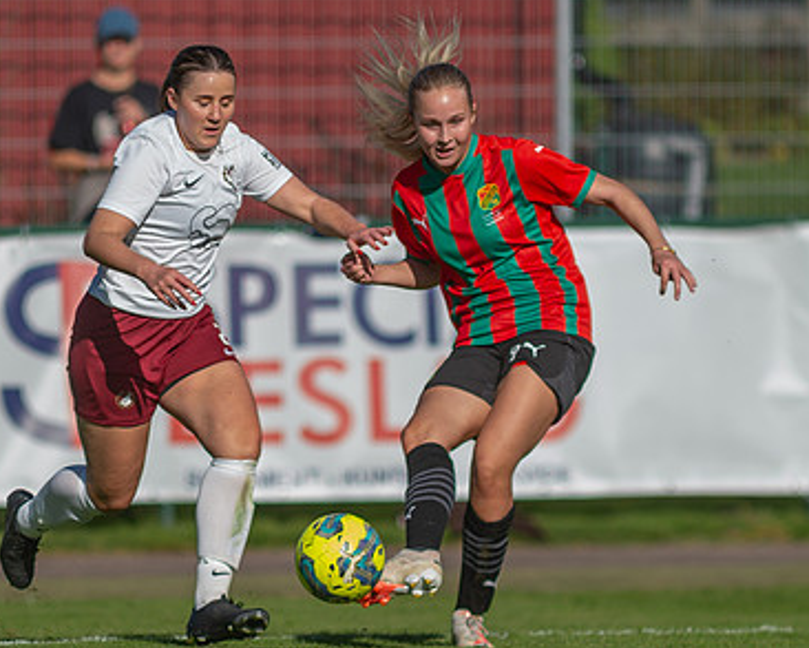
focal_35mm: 727
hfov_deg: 2.7
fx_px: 17411
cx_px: 452
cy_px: 398
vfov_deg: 2.1
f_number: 3.2
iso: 100
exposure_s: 1/1600
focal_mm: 300
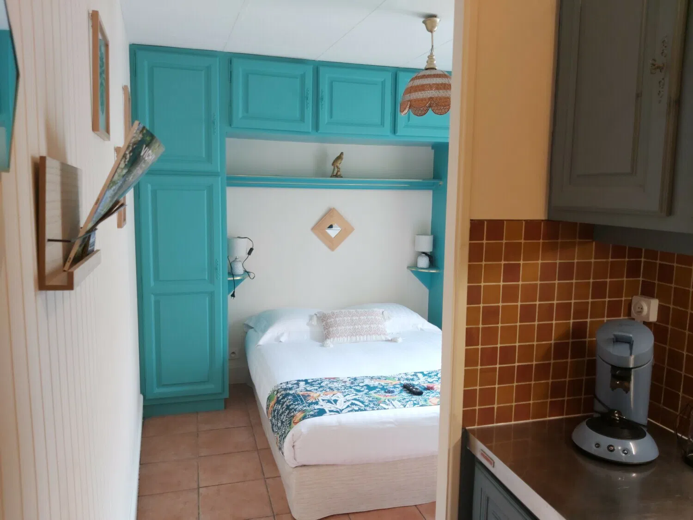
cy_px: 260
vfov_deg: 53.1
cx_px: 346
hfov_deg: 67.3
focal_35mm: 26
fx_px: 521
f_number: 1.7
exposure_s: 1/60
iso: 91
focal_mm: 3.92
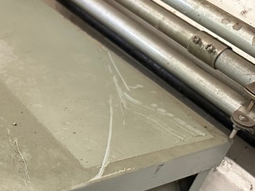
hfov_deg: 25.4
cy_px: 211
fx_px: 515
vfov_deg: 20.1
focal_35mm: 70
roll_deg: -9.4
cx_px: -39
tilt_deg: -42.4
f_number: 1.78
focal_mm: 6.86
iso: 800
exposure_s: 1/60
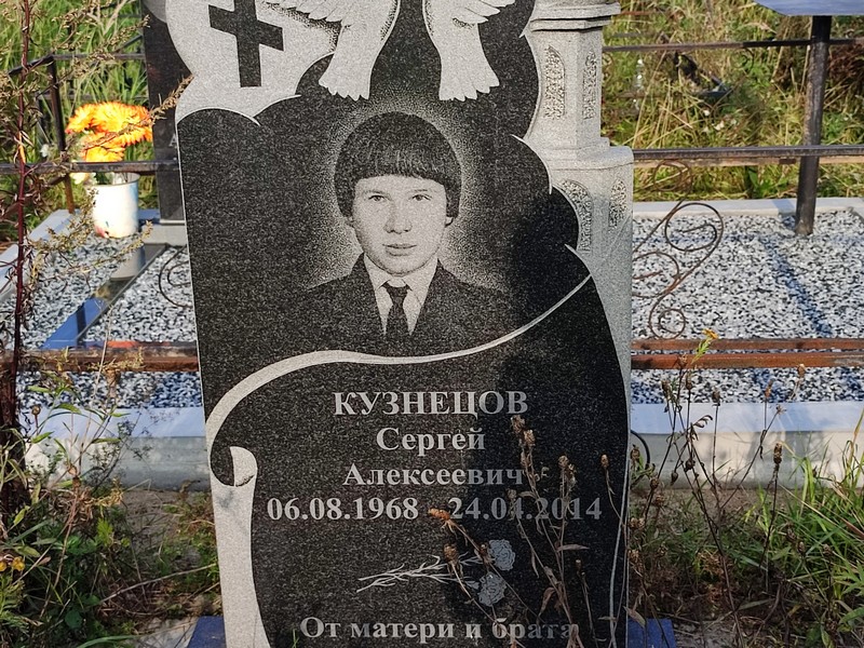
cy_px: 324
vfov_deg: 54.9
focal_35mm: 25
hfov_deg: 69.4
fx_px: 624
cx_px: 432
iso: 50
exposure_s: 1/306
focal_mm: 6.04
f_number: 1.9
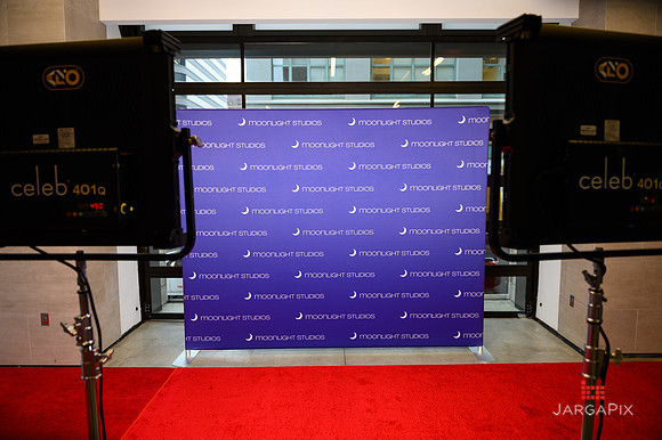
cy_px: 220
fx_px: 441
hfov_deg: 73.8
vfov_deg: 53.1
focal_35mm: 24
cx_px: 331
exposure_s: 1/200
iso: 500
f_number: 4
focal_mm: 24
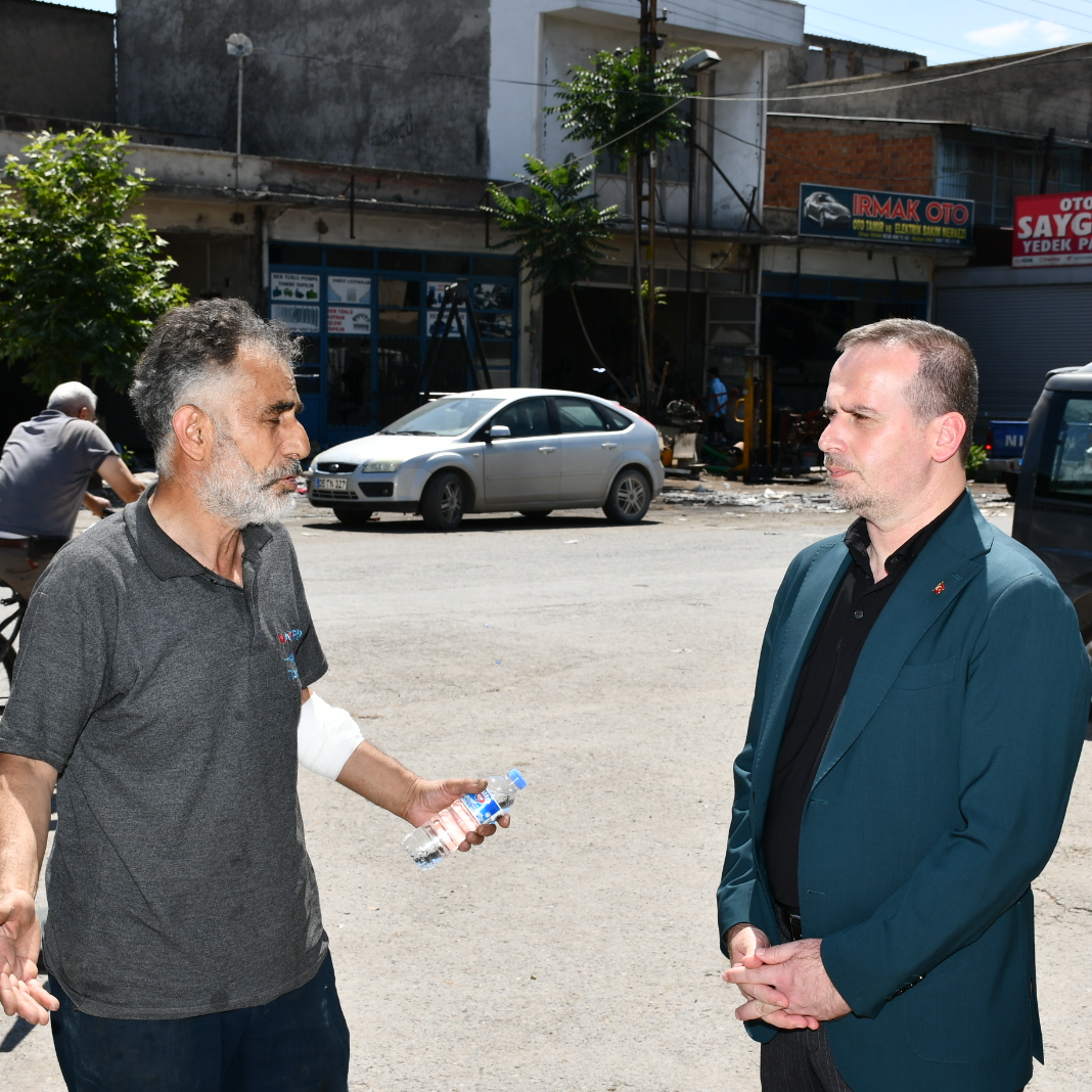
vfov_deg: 29.6
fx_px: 2070
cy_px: 550
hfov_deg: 29.5
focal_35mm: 58
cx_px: 564
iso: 100
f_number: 10
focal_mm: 30
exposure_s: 1/250
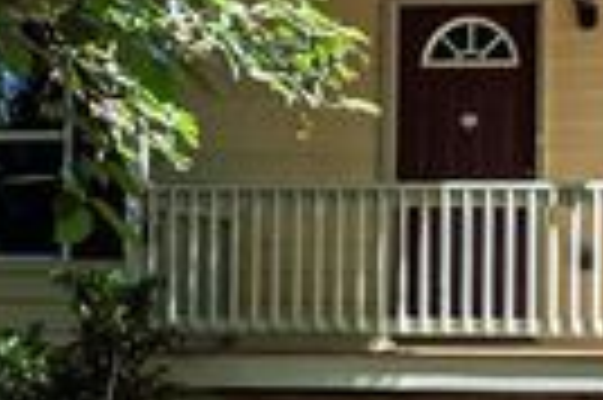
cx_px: 486
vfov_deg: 6.1
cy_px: -27
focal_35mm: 224
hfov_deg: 9.2
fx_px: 3747
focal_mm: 40
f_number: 8
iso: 200
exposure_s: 1/180
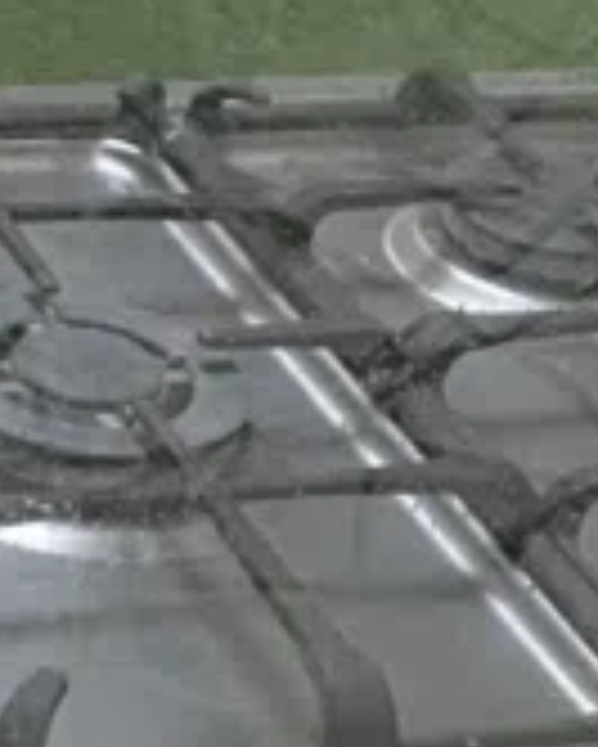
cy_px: 464
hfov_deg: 15.7
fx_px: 2166
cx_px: 162
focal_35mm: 98
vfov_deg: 19.5
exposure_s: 1/30
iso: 1000
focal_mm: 4.25
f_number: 1.8
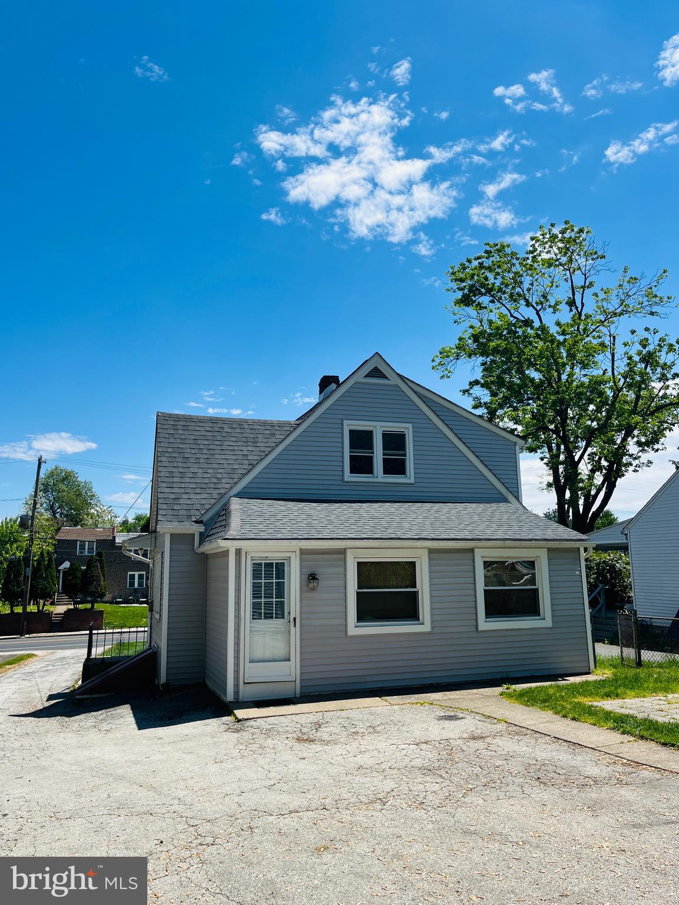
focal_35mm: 26
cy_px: 452
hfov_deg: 53.1
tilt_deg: +10.1
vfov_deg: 67.3
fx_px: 680
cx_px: 340
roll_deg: +0.5
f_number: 1.6
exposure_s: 1/4484
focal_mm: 5.1
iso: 50
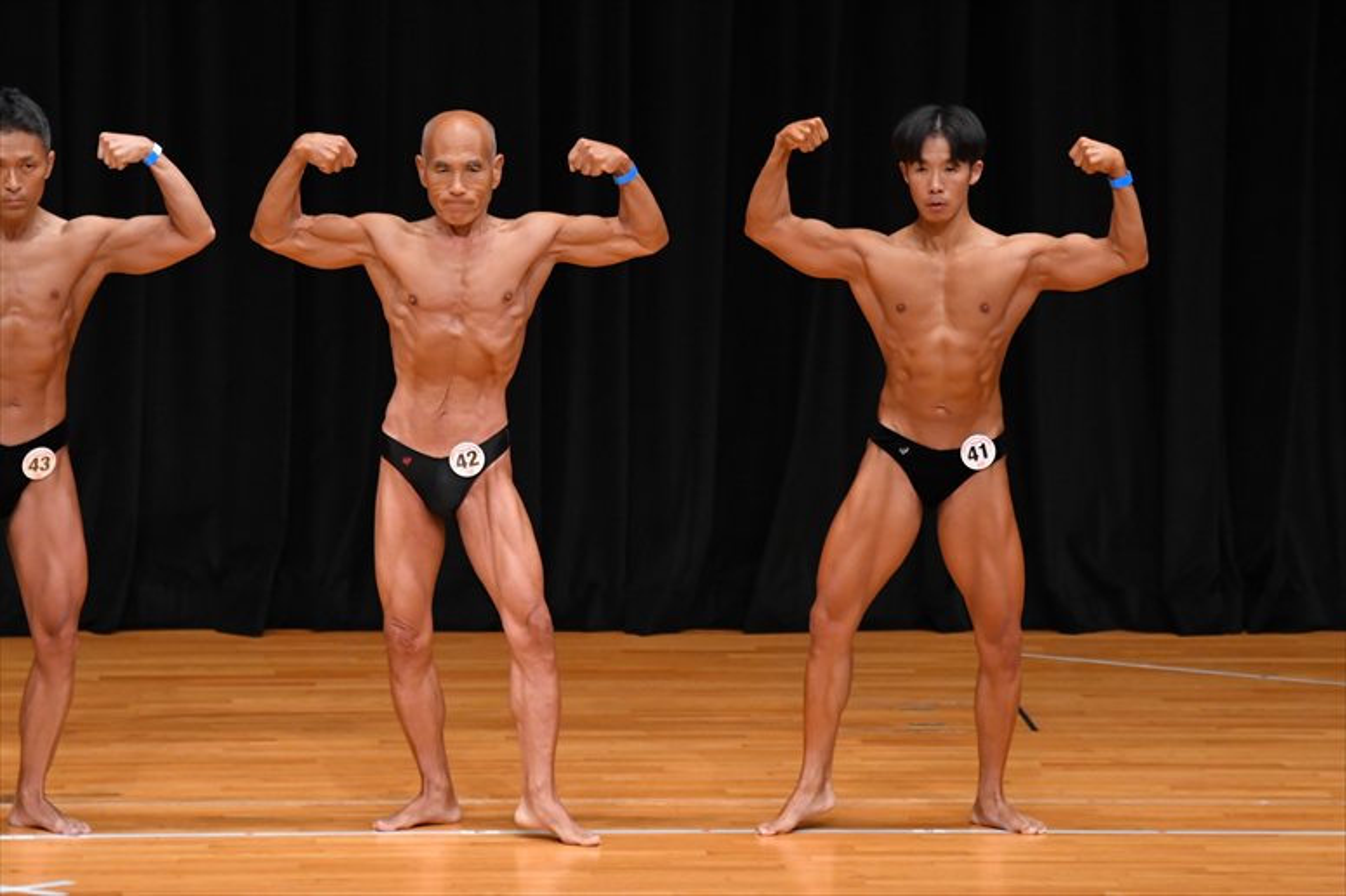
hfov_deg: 7.2
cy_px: 448
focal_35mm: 285
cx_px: 673
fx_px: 10651
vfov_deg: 4.8
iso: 3200
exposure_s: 1/400
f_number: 5.6
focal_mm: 190
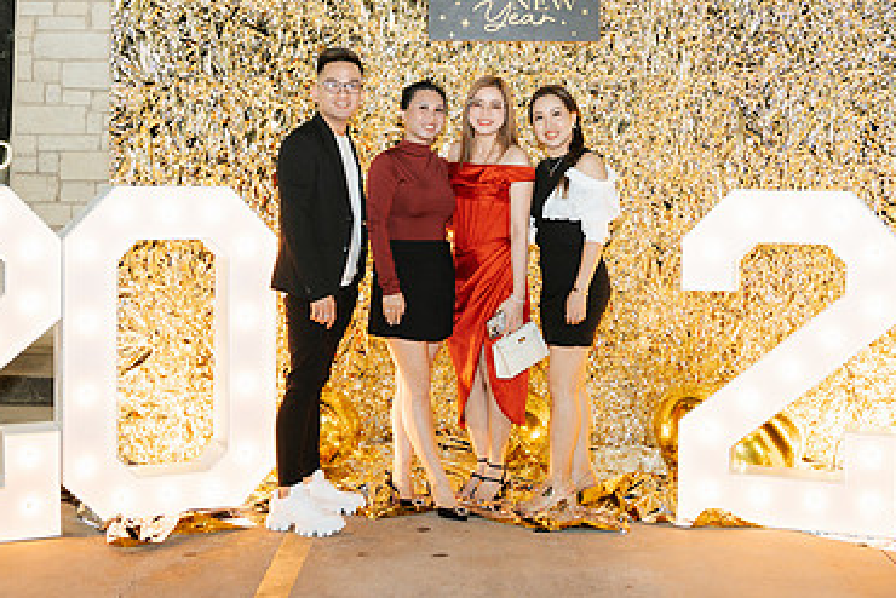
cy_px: 144
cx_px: 477
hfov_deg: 39.6
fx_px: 1245
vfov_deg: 26.6
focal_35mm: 50
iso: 1000
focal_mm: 30.6
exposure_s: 1/160
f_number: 2.8
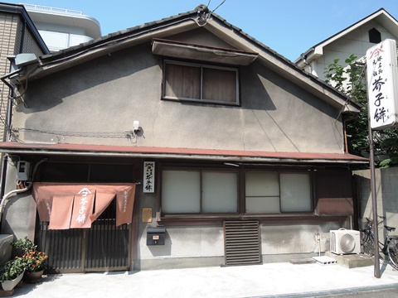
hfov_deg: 71.6
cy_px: 149
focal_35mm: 24
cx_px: 199
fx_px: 276
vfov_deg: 56.8
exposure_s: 1/100
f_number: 2.8
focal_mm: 5.1
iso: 80
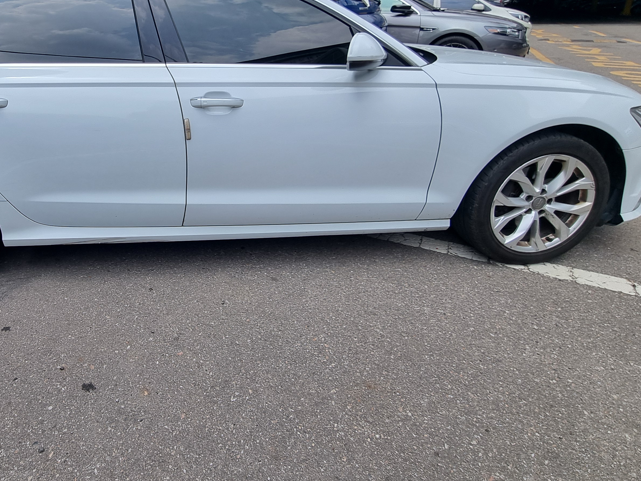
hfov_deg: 71.9
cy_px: 159
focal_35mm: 22
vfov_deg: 59.6
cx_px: 172
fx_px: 407
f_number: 2.2
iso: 50
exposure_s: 1/930
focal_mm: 2.2
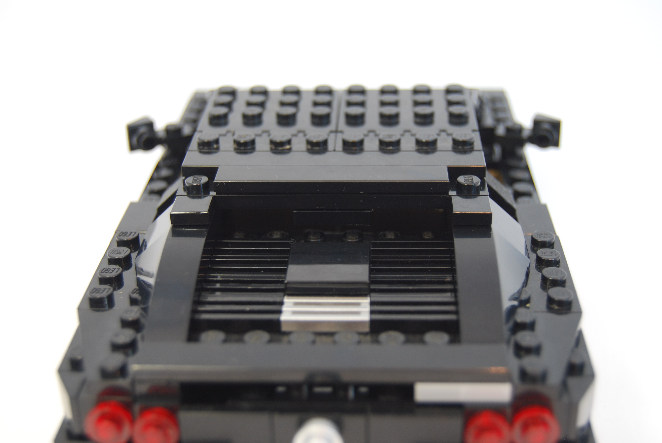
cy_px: 222
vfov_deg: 22.7
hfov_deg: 33.4
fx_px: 1105
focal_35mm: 60
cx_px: 331
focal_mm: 40
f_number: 5
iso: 320
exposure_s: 1/60
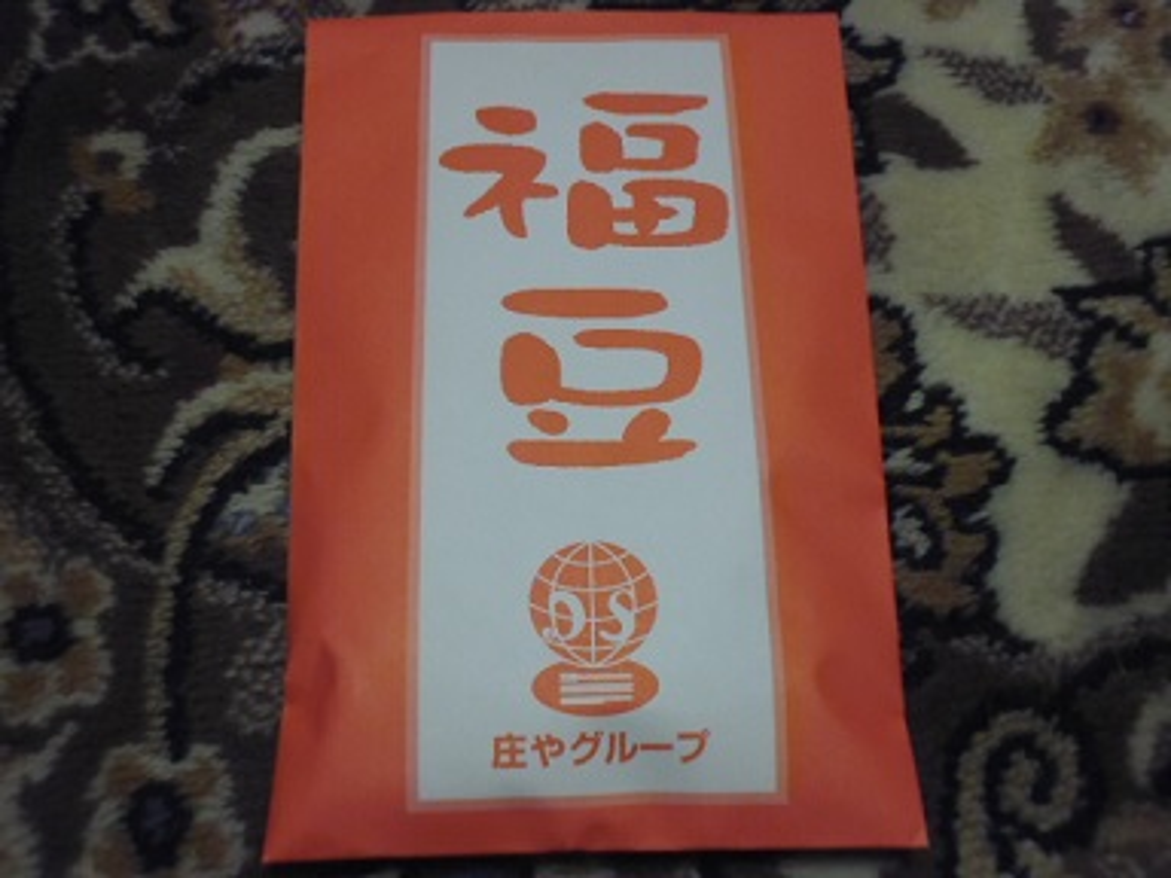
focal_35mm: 46
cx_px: 586
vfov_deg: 31.5
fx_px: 1556
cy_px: 439
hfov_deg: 41.2
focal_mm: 8.1
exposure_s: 1/20
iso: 400
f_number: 3.8
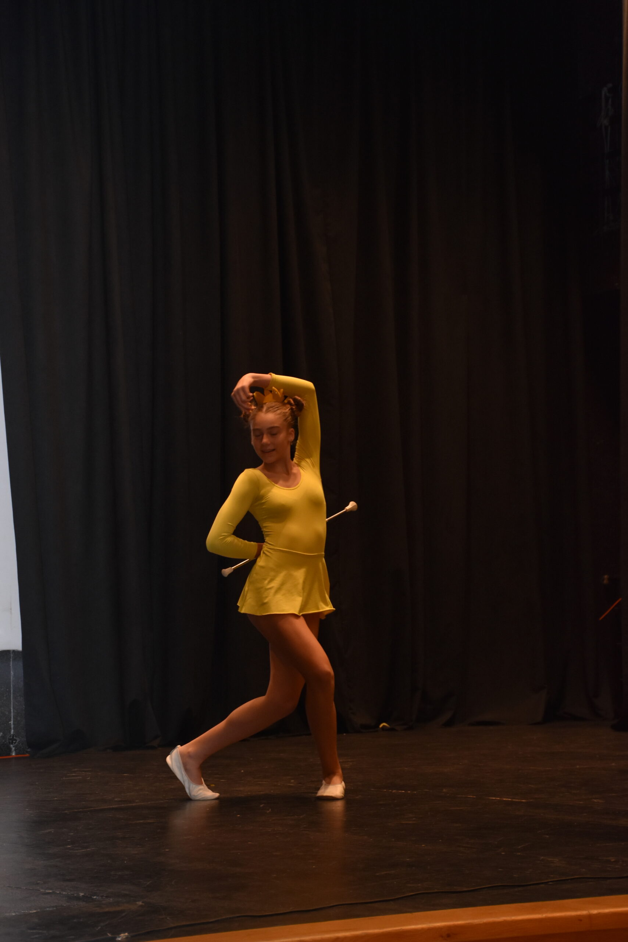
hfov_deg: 18.2
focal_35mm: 75
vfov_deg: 27.0
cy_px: 471
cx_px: 314
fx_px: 1961
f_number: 5.6
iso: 1250
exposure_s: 1/60
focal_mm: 50
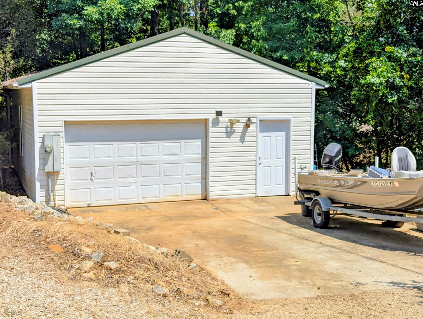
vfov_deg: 30.3
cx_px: 212
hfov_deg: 39.6
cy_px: 160
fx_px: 587
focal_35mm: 48
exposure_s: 1/2053
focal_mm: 6.81
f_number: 1.85
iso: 54
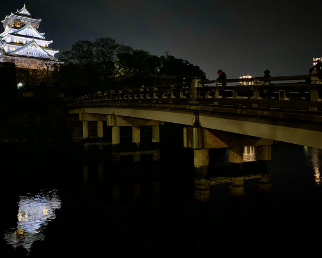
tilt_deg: +0.0
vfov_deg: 45.8
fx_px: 305
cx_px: 136
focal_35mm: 32
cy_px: 121
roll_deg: +1.1
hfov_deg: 55.4
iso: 2000
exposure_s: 1/15
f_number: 1.8
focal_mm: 4.25
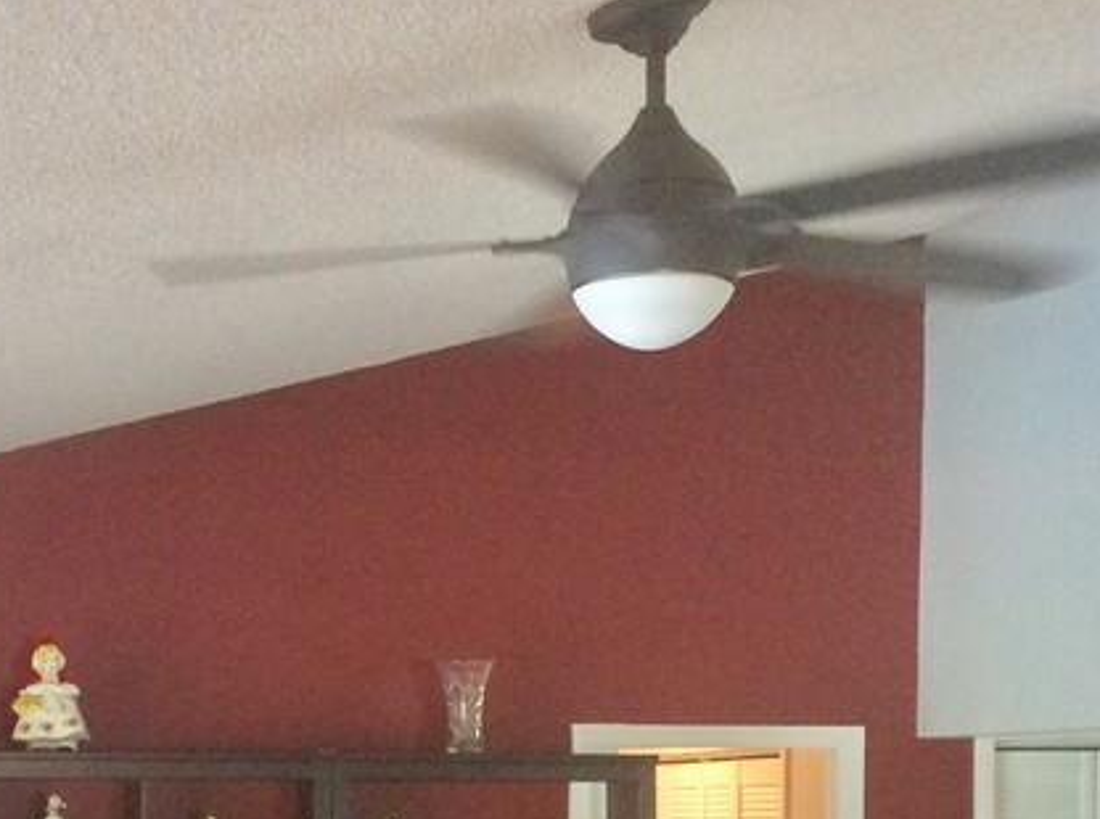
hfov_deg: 23.9
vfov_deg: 18.1
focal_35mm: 79
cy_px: 830
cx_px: 50
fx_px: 2505
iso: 125
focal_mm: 3.3
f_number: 2.4
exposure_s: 1/24
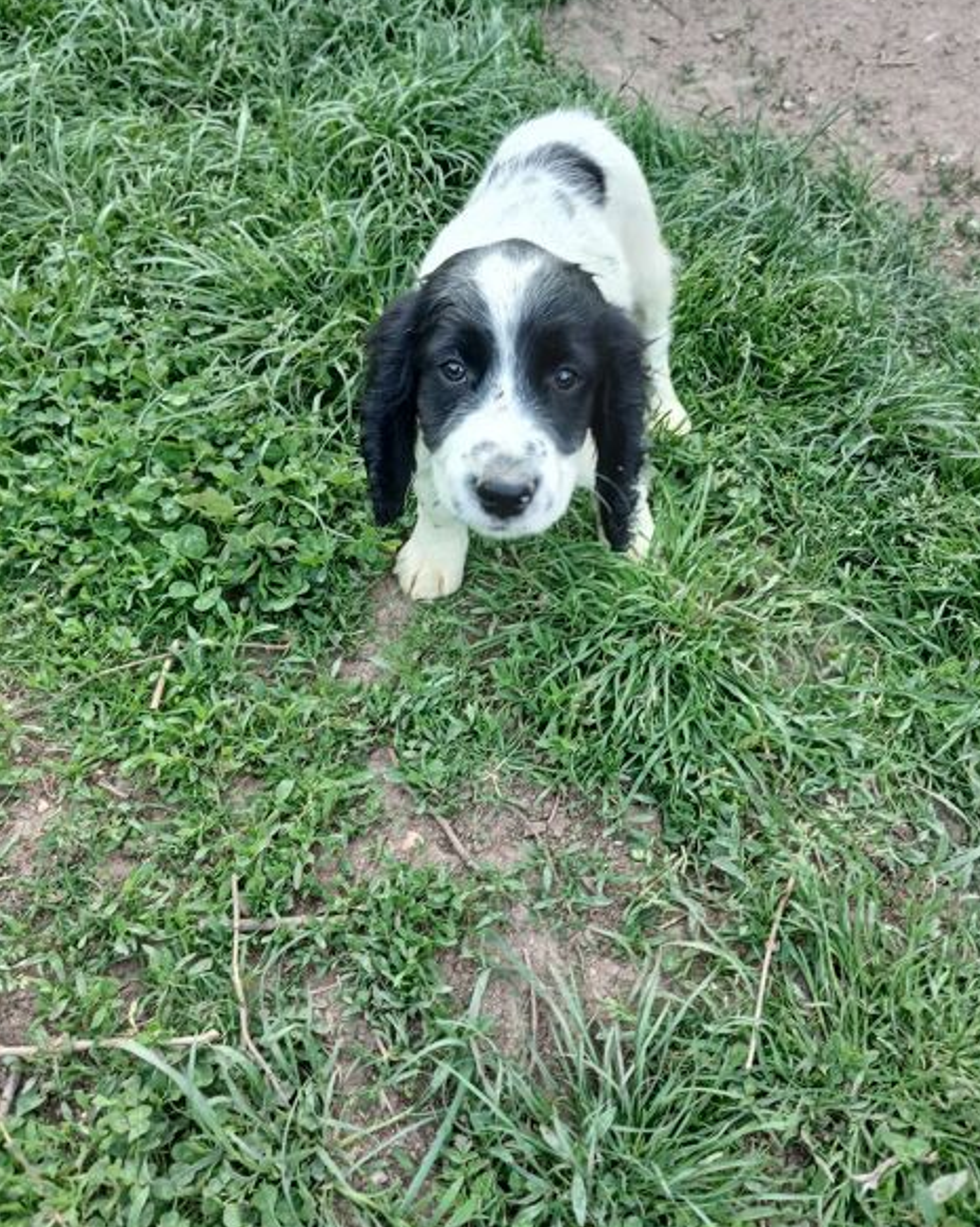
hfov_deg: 49.9
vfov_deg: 60.5
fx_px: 1052
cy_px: 592
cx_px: 502
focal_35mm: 29
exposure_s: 1/50
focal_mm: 3.98
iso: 64
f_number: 1.8
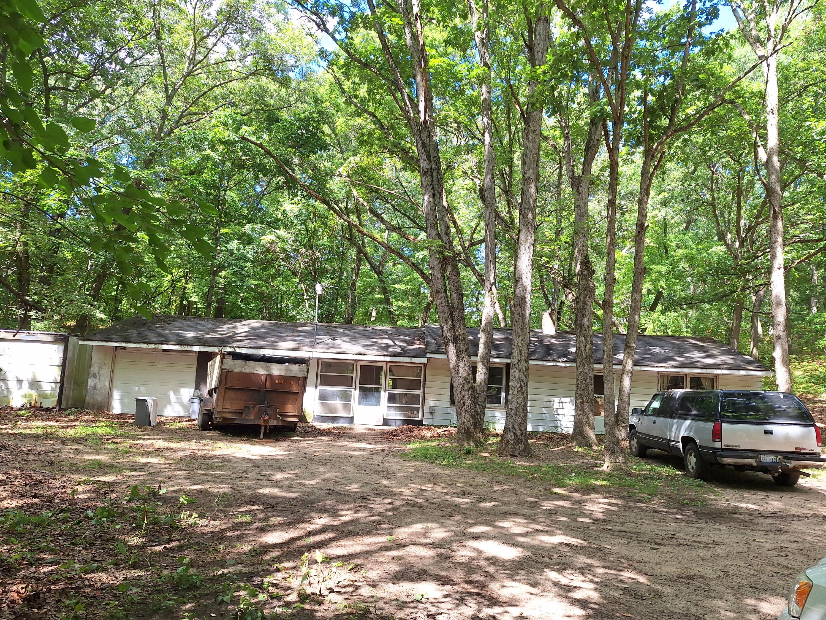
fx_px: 549
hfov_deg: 73.9
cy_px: 310
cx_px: 413
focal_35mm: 23
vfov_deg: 58.9
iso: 25
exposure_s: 1/305
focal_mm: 5.54
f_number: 1.8
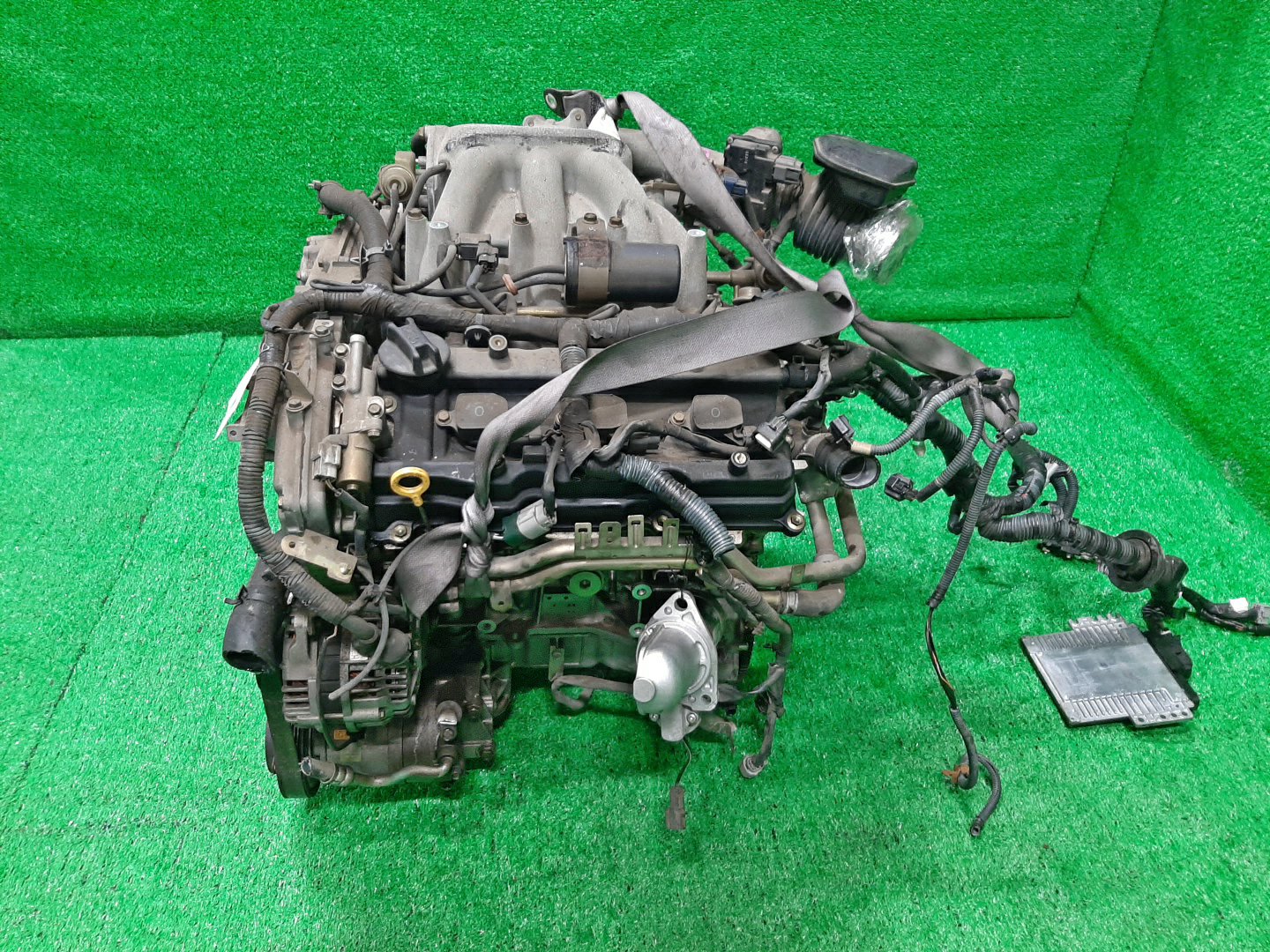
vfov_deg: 53.1
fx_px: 954
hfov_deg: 67.3
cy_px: 476
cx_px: 635
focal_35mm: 26
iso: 205
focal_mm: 3.93
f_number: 1.7
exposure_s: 1/50
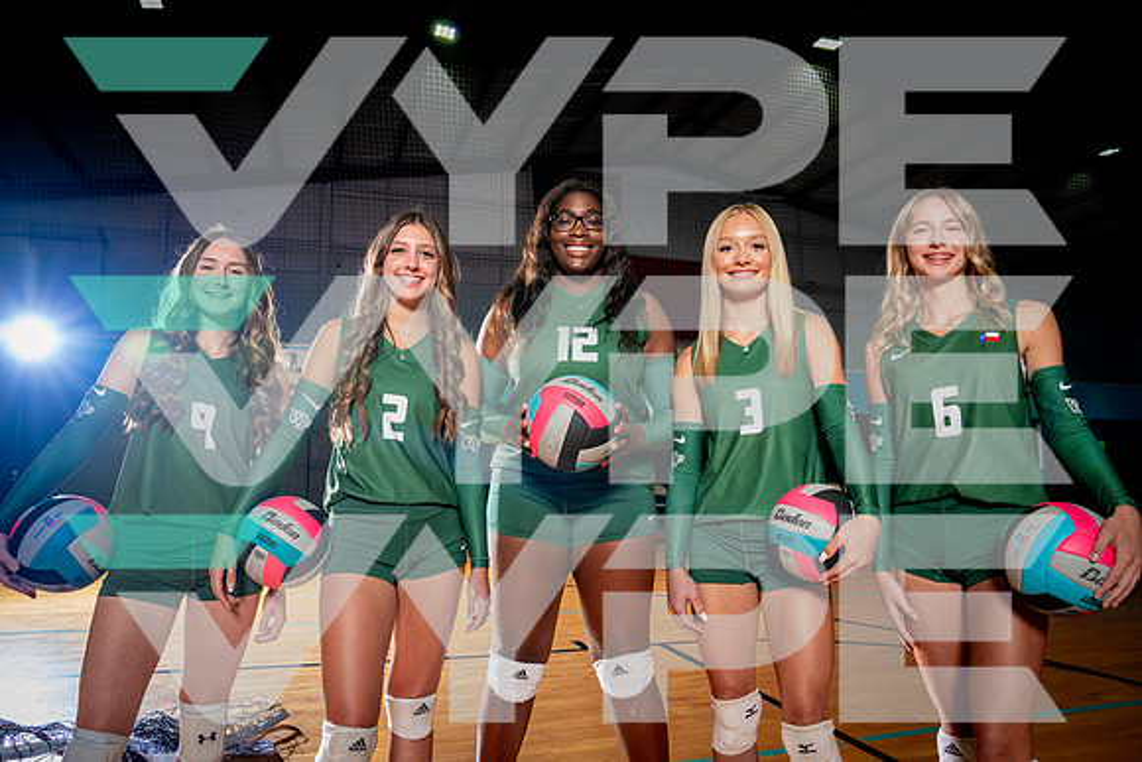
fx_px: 771
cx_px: 571
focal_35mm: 24
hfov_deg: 73.1
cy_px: 381
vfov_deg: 52.6
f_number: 4.5
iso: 250
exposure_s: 1/200
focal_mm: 24
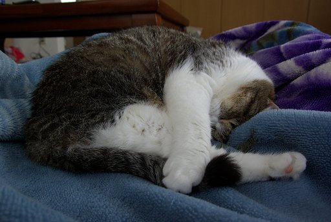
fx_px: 285
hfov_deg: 60.2
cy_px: 111
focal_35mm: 31
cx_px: 166
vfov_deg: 42.5
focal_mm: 20.63
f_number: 6.3
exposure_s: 1/60
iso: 400
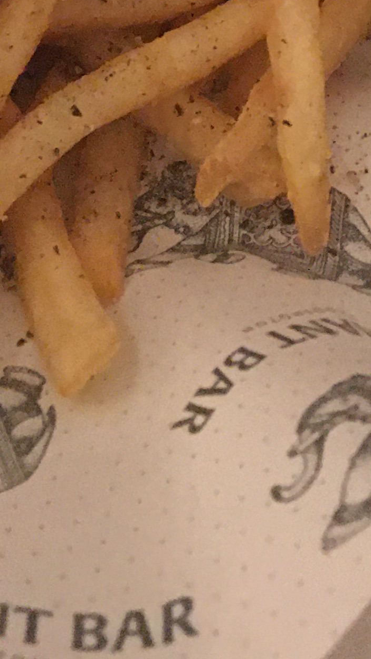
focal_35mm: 102
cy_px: -311
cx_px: 122
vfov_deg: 18.7
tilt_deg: -50.0
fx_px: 1783
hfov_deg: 11.9
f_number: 2.2
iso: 125
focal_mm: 4.15
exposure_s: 1/4
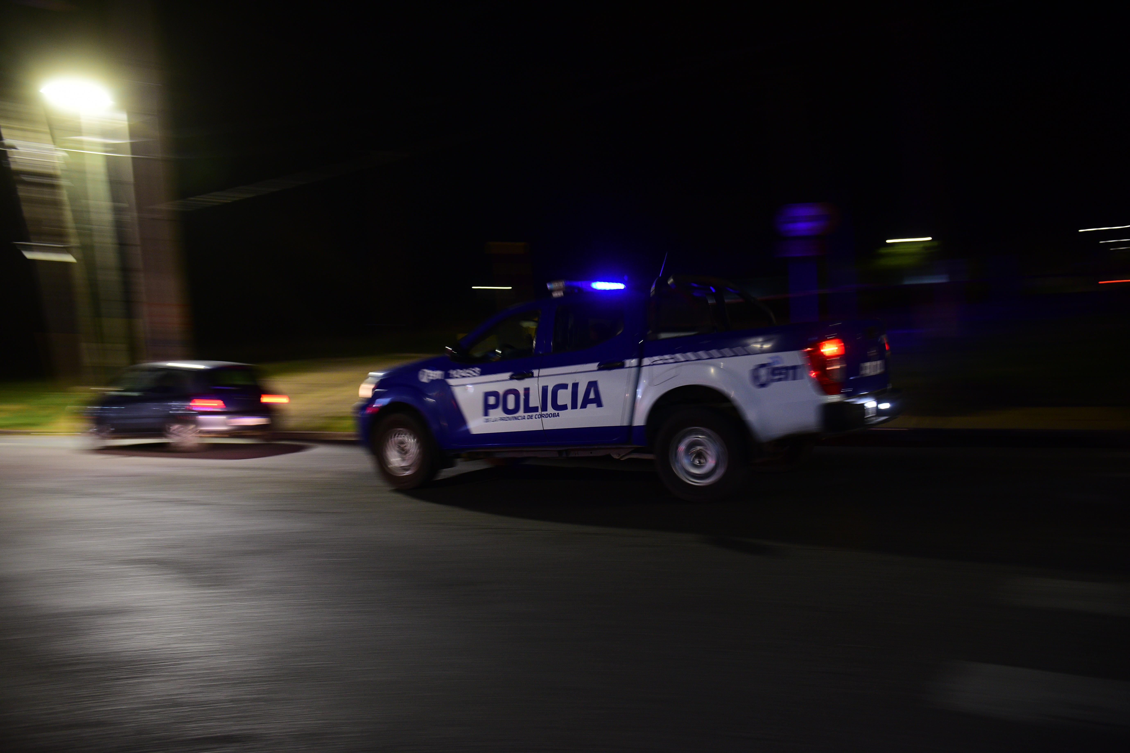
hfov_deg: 60.3
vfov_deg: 42.3
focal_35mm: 31
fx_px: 973
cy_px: 376
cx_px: 565
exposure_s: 1/25
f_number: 4
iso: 1000
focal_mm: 31
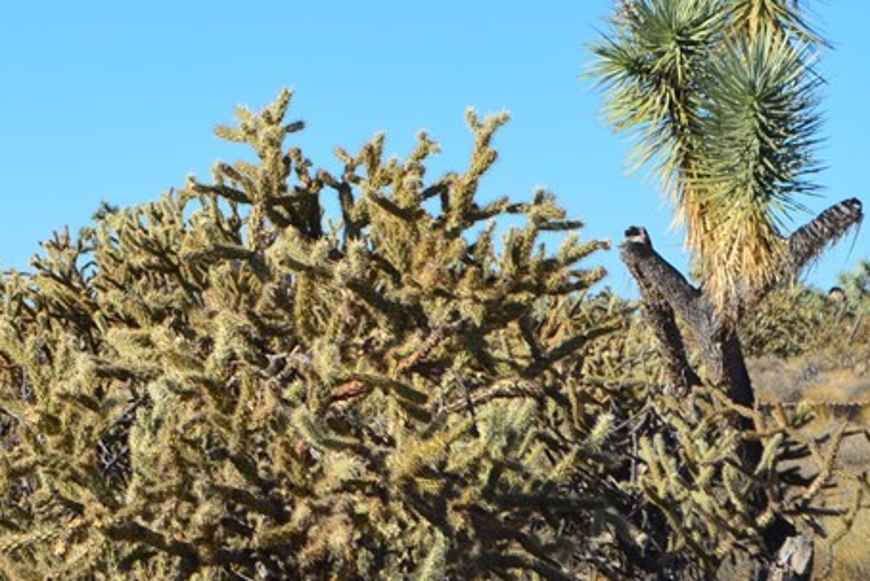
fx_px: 4767
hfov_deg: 10.3
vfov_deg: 7.0
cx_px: -73
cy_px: 213
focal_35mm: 197
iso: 200
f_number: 10
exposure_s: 1/320
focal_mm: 55
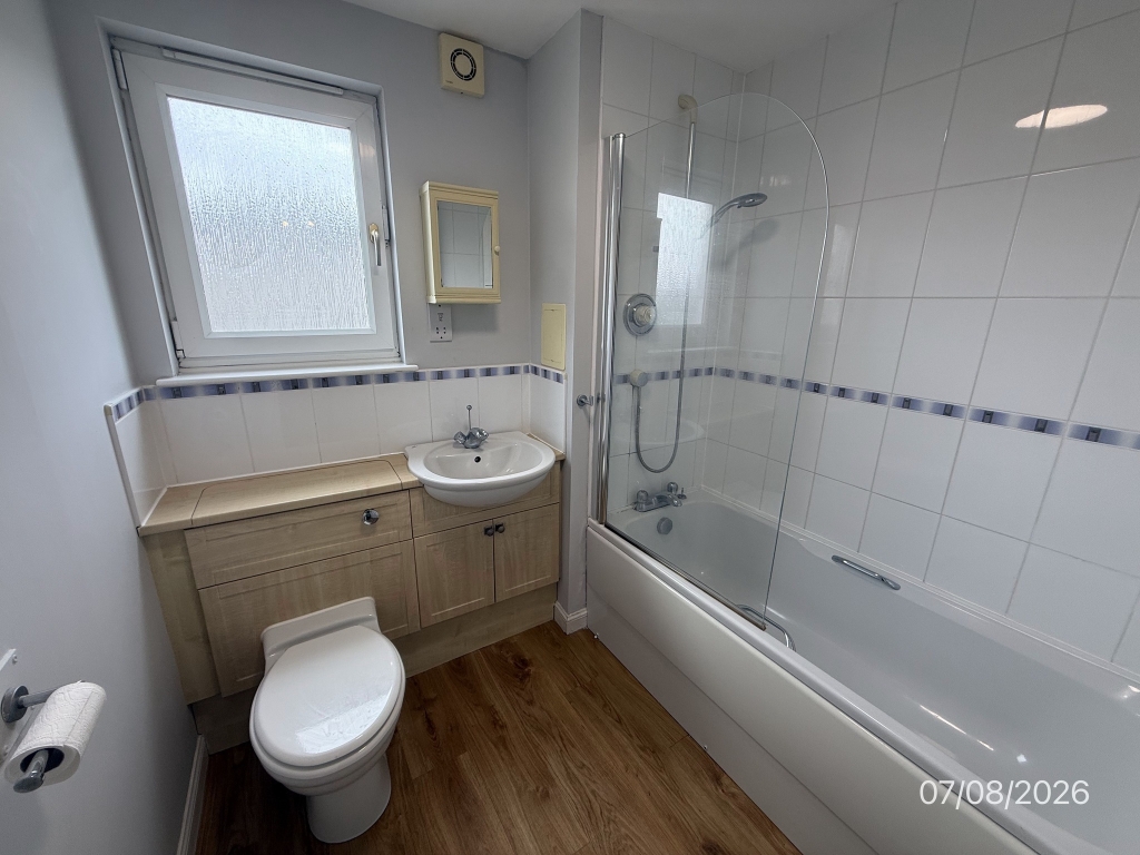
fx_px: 461
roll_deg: -0.5
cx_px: 570
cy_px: 428
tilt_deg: -15.5
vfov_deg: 85.7
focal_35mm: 14
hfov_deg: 102.1
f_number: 2.2
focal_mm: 2.22
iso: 80
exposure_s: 1/99
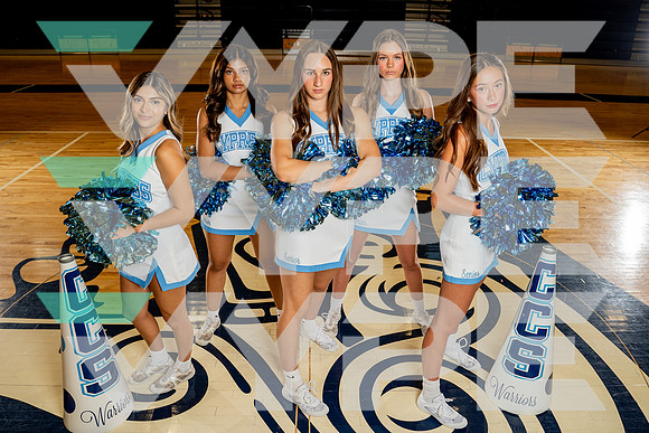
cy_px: 214
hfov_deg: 63.4
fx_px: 525
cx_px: 324
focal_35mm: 29
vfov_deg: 44.8
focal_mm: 26
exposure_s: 1/250
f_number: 4
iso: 320
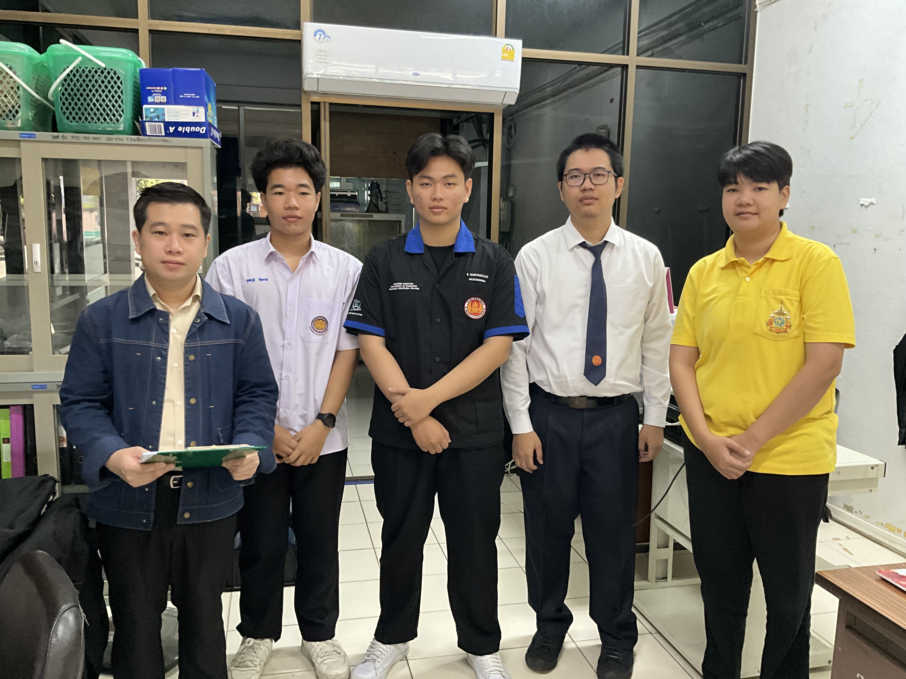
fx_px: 759
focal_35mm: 29
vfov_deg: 48.2
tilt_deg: -9.2
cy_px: 340
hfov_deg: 61.7
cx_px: 453
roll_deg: -0.9
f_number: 1.8
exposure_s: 1/60
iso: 250
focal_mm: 3
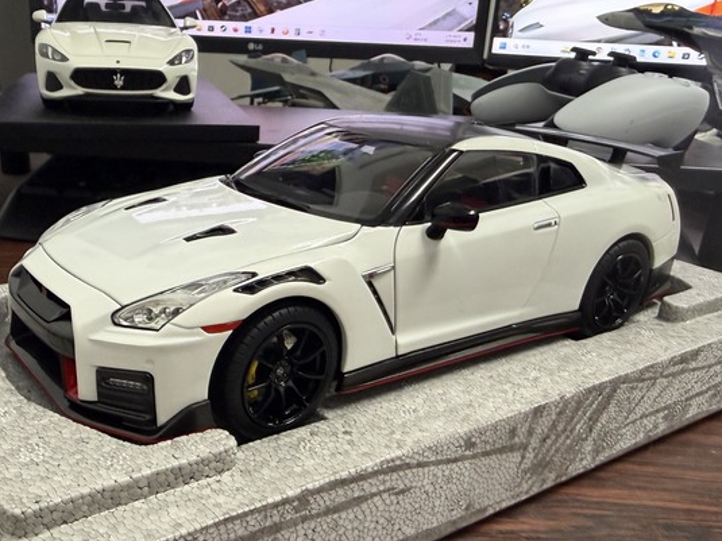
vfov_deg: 40.6
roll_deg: -2.0
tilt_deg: -21.5
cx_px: 320
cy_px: 312
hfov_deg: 52.5
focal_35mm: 35
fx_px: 730
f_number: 2.2
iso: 250
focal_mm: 2.22
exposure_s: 1/60
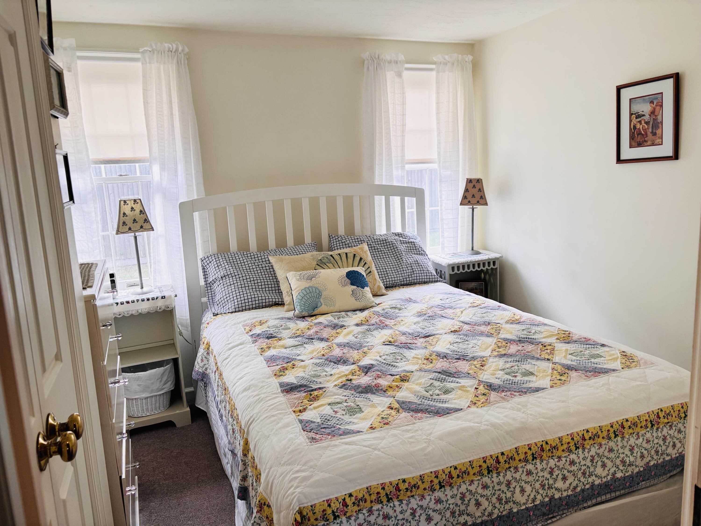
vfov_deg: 53.1
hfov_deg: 67.3
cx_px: 350
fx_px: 527
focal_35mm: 26
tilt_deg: -11.1
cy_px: 263
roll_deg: +3.2
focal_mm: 5.96
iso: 80
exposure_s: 1/120
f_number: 1.6
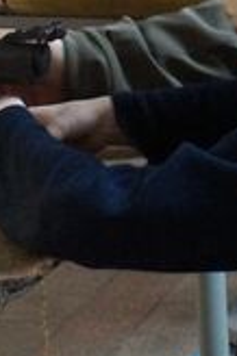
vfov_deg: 15.8
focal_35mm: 128
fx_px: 1267
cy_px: 17
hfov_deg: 10.5
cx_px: 300
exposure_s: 1/60
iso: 3200
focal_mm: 20
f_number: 4
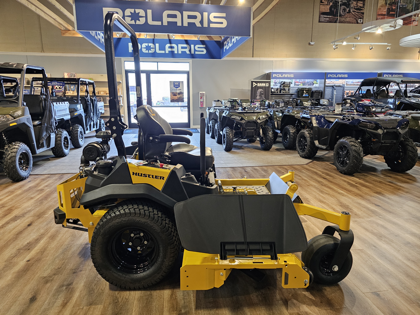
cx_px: 210
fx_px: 279
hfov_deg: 73.9
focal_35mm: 23
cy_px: 158
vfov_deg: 58.9
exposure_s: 1/120
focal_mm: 6.3
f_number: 1.7
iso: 640
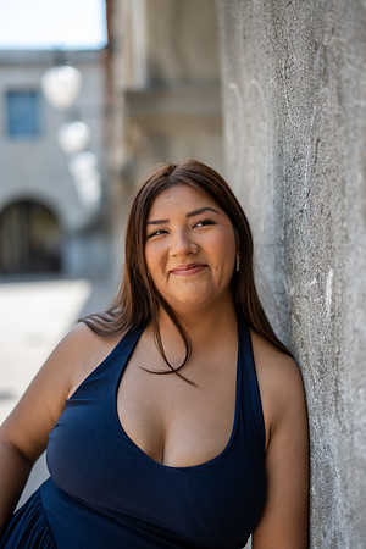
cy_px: 274
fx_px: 762
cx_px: 183
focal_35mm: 50
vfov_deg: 39.6
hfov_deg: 27.0
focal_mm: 50
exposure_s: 1/3200
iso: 200
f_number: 1.6
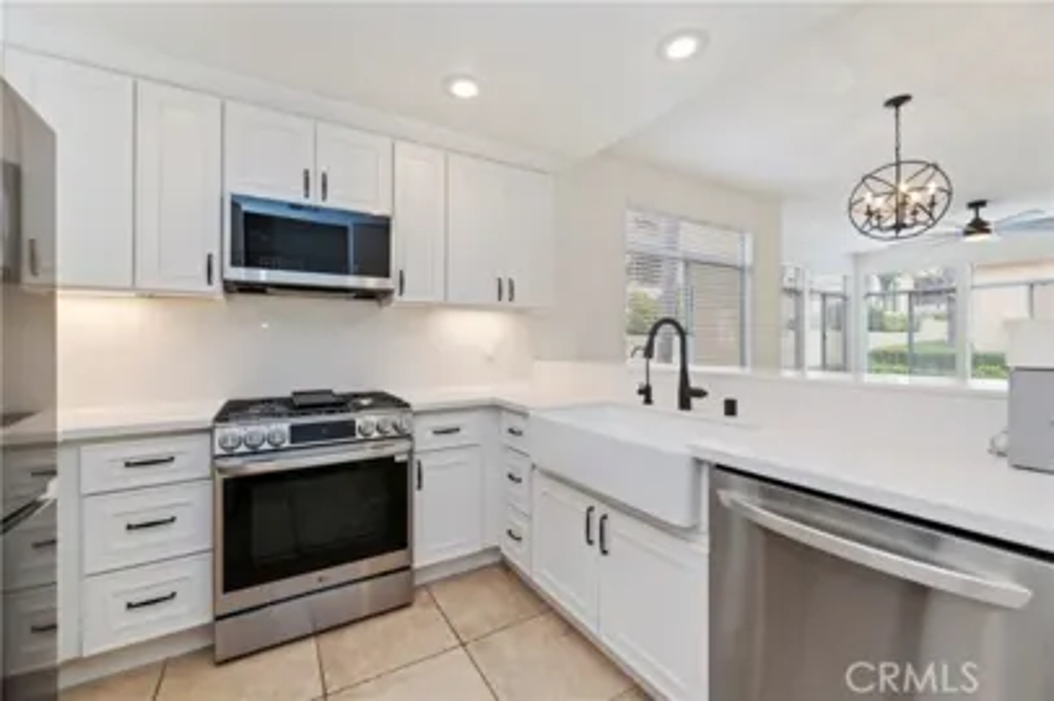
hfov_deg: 104.3
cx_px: 527
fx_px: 410
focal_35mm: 14
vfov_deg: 81.1
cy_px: 350
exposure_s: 1/25
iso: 500
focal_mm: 14
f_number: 10
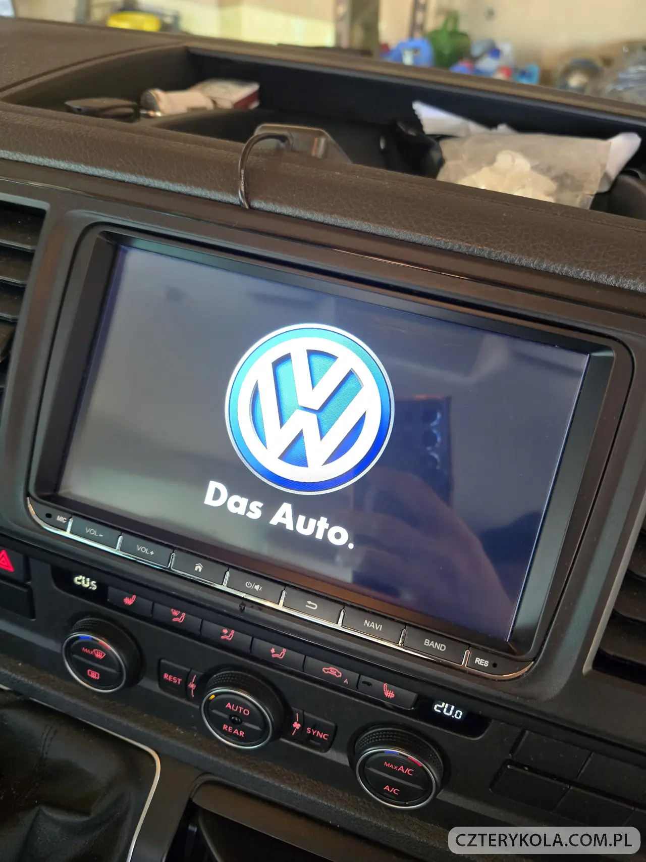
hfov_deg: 58.9
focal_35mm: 23
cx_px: 323
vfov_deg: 73.9
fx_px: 572
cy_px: 431
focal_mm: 6.3
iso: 800
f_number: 1.7
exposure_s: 1/100
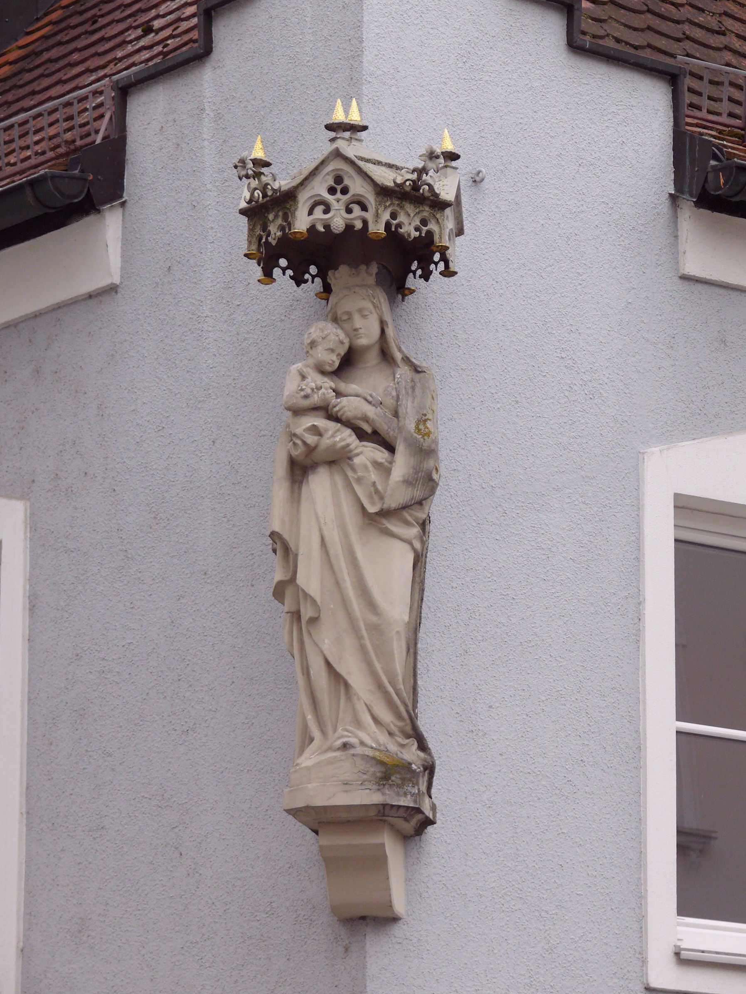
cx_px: 379
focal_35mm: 164
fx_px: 4712
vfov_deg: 12.0
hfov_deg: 9.1
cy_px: 532
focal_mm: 32.4
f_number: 3.6
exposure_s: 1/125
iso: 100
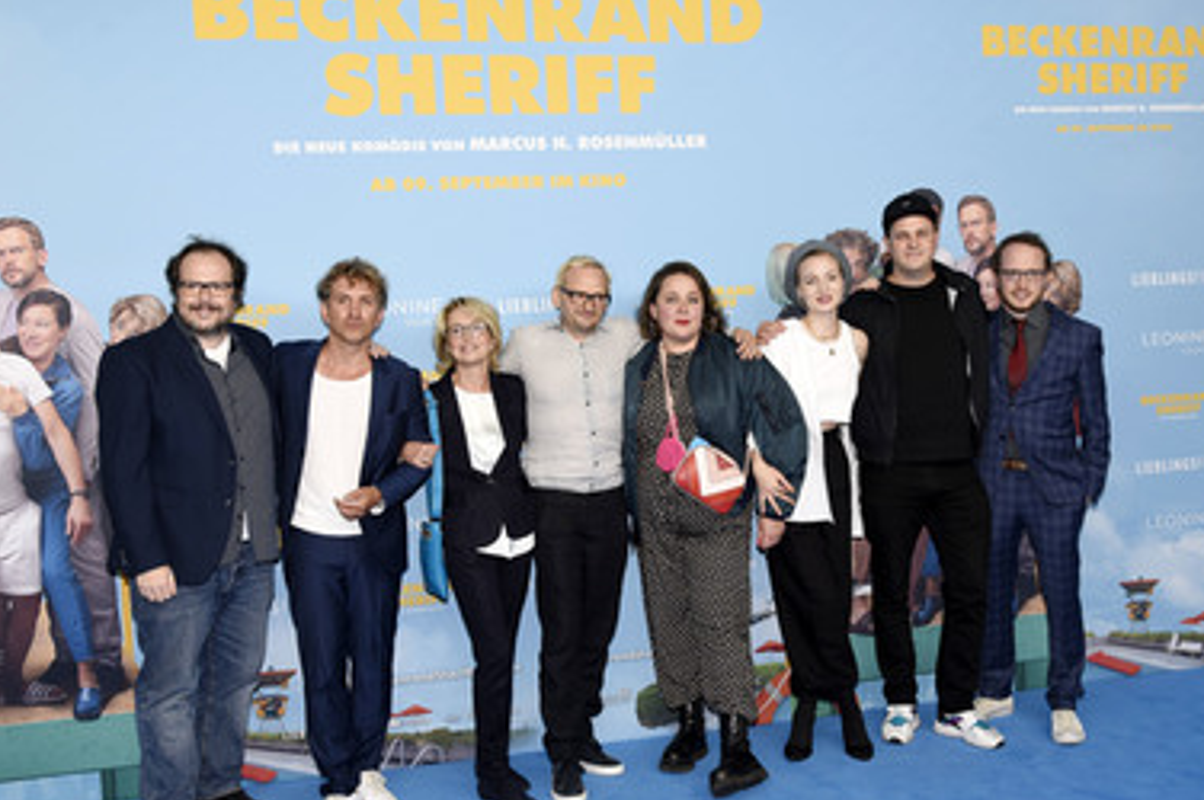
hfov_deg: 53.2
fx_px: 1203
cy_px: 451
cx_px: 591
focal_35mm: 36
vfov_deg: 36.8
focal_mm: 30
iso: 500
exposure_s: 1/160
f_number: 6.3
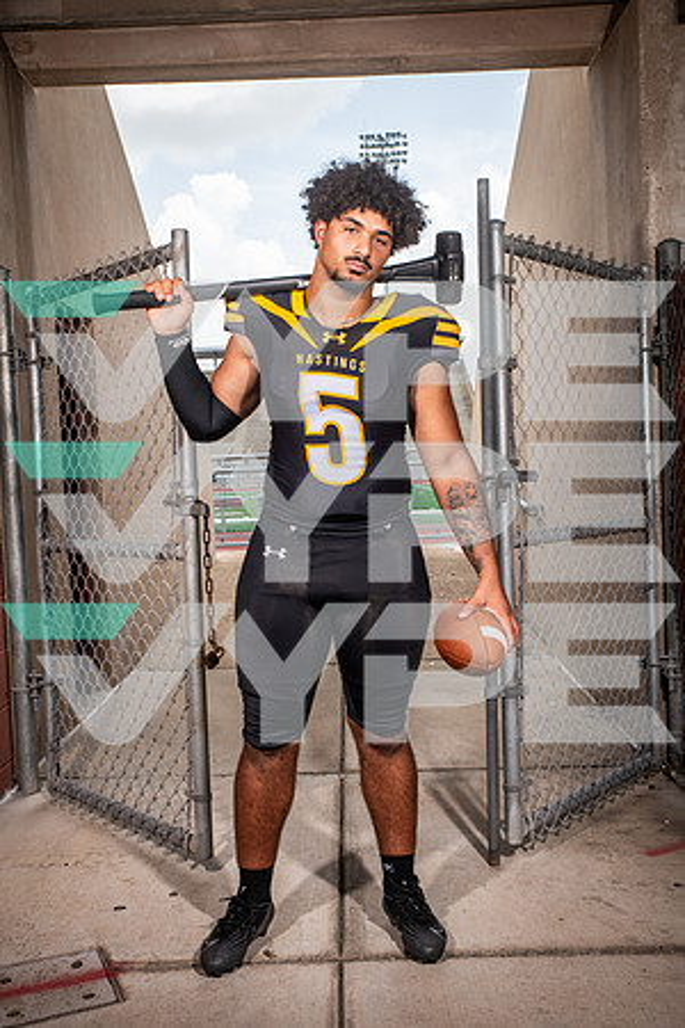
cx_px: 342
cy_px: 514
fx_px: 1084
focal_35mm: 38
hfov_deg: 35.1
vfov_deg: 50.7
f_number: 7.1
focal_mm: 38
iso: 160
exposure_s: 1/400
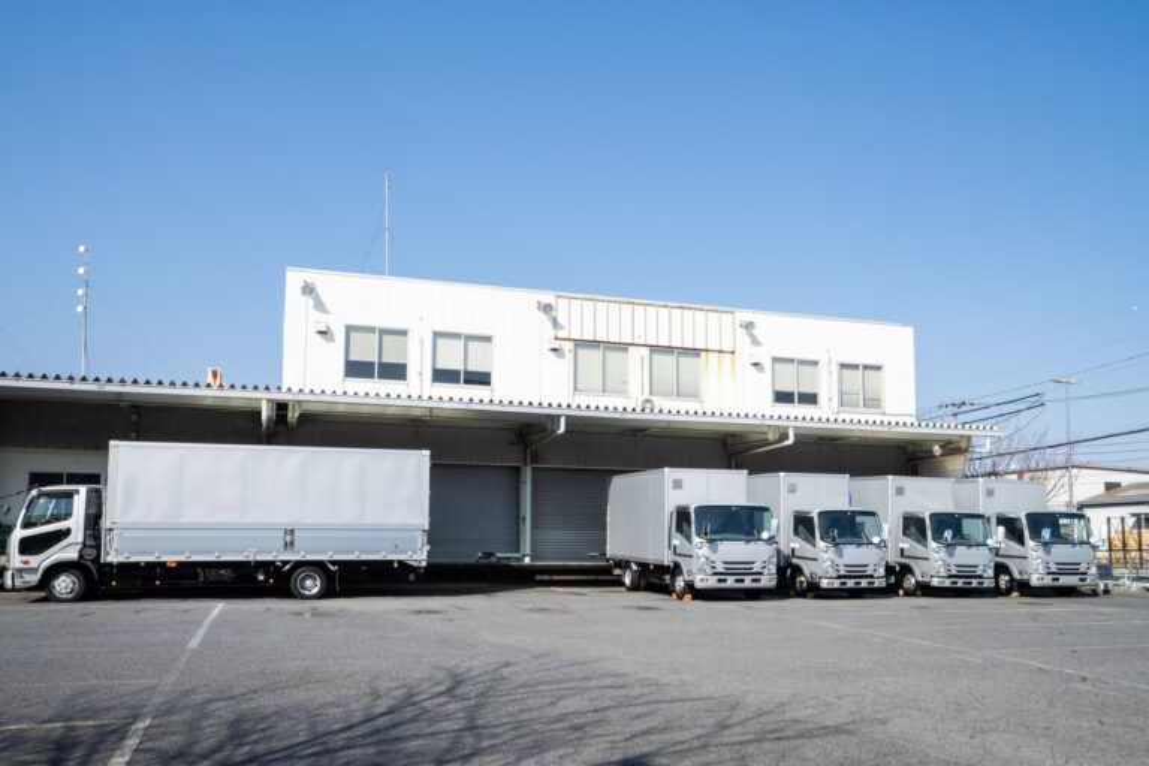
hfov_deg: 67.4
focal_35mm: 27
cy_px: 383
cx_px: 574
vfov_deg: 47.9
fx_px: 862
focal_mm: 27
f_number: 16
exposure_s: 1/160
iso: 320
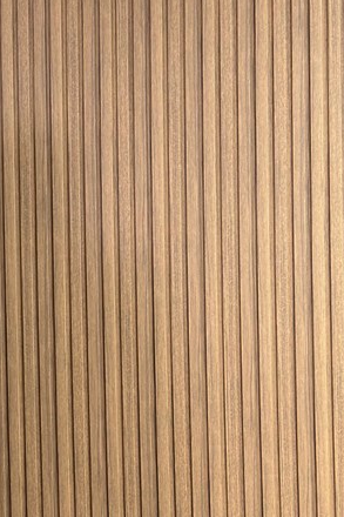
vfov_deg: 19.1
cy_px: 390
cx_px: -144
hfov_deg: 12.4
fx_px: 1520
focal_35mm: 106
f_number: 1.78
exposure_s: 1/121
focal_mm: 6.76
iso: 100
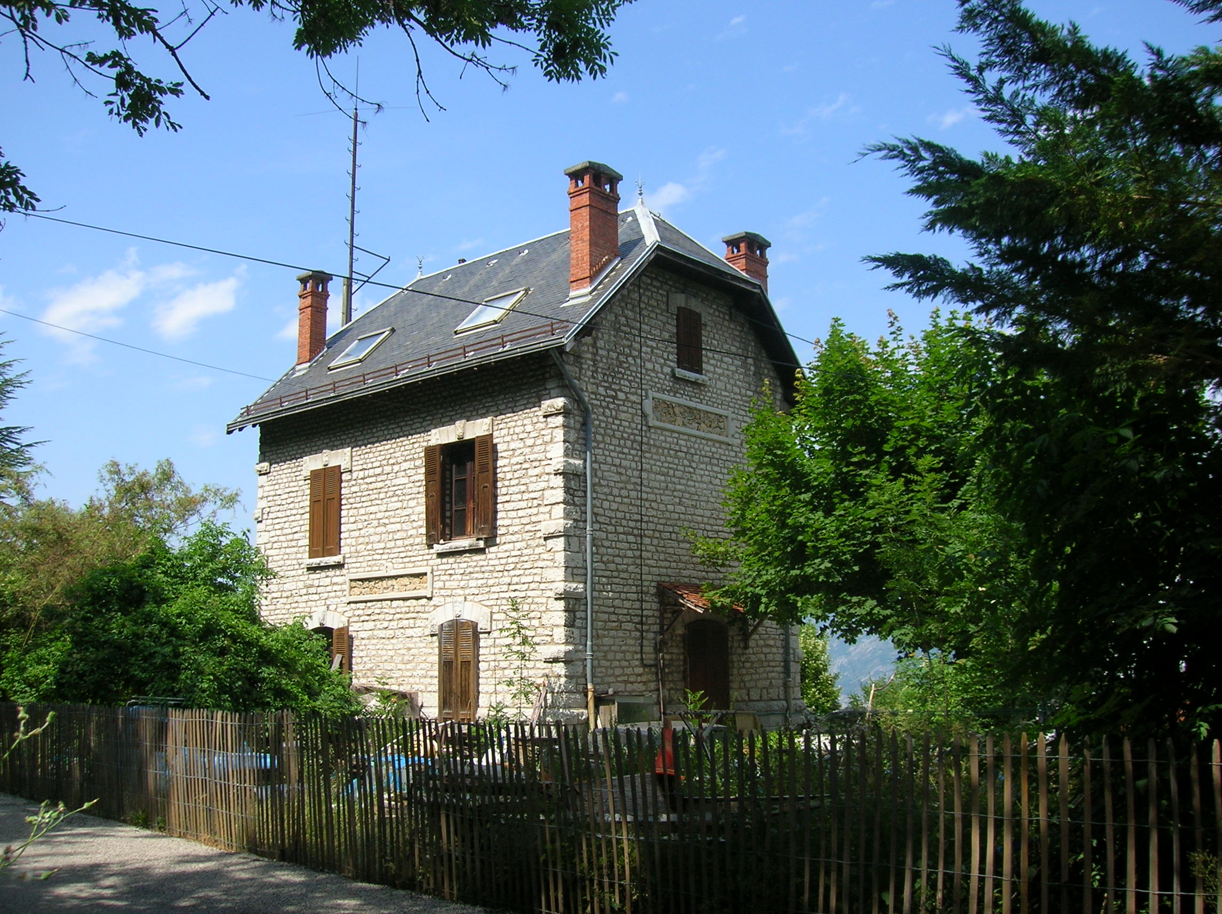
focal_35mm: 34
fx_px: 1199
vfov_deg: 41.7
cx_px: 611
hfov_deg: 54.0
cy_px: 457
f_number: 4.9
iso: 50
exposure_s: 1/327
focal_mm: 5.7
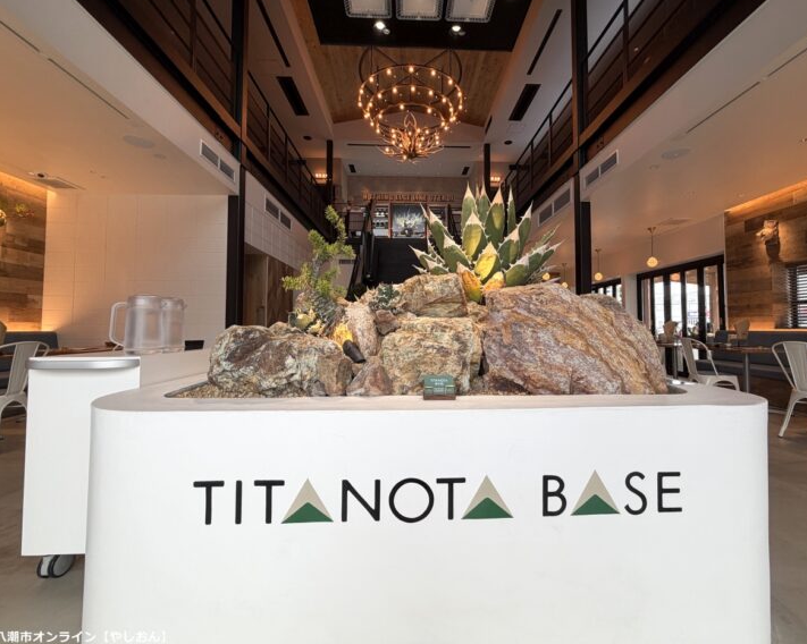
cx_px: 422
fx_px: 358
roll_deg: -0.2
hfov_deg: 96.8
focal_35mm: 15
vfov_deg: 84.0
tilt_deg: +1.9
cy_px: 313
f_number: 2.2
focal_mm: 2.22
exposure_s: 1/100
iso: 64
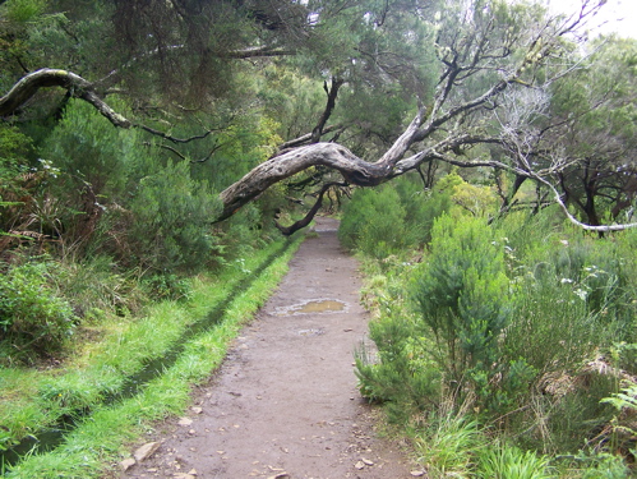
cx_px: 318
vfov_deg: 37.8
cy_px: 240
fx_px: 700
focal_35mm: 38
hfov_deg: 48.9
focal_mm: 6.3
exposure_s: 1/125
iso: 80
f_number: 2.8
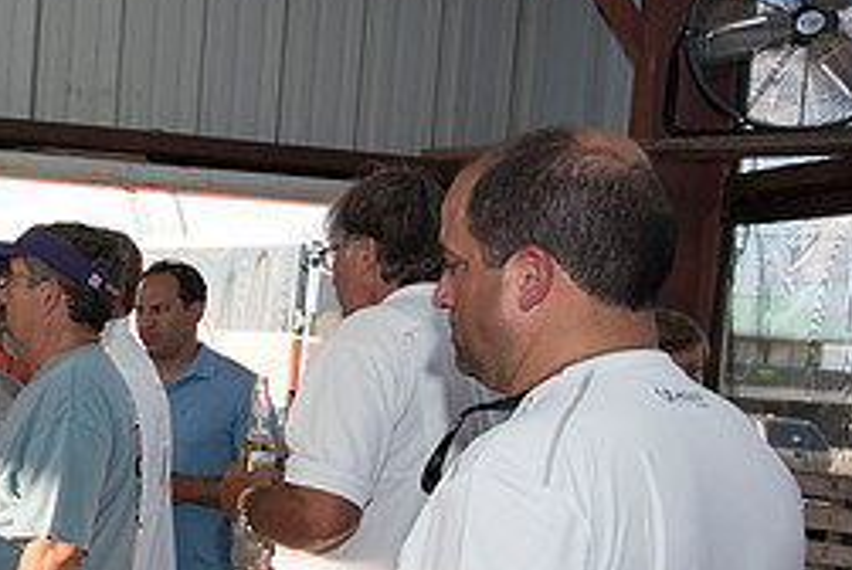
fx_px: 1422
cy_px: 443
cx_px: -119
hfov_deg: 29.6
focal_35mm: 60
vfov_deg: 22.4
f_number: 5.6
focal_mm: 26
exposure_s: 1/250
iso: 500
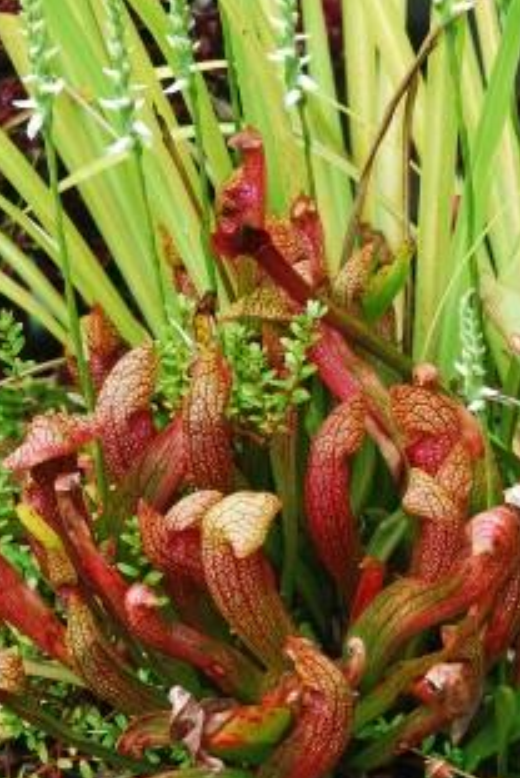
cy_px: 355
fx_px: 4901
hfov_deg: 6.1
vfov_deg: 9.1
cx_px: 318
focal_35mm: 227
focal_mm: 105
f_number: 8
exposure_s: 1/30
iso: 100
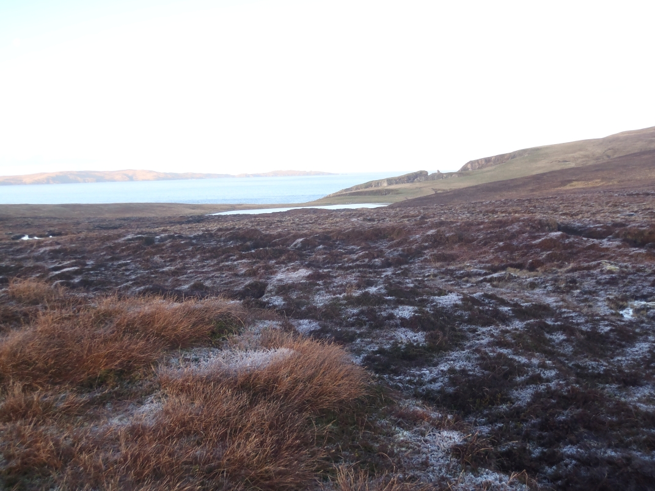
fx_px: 795
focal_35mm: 42
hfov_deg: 44.8
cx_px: 328
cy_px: 246
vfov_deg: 34.3
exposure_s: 1/60
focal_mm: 7.57
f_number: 4.3
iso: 100
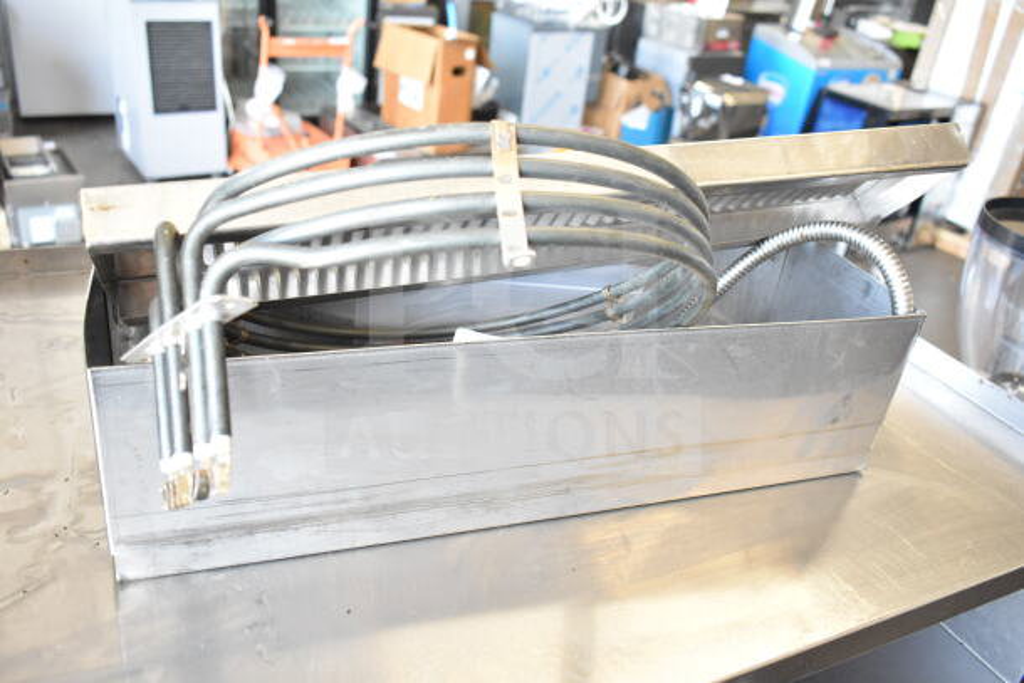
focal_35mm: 30
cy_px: 342
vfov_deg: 43.6
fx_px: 853
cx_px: 512
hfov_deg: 61.9
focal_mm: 20
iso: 1600
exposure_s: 1/100
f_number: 5
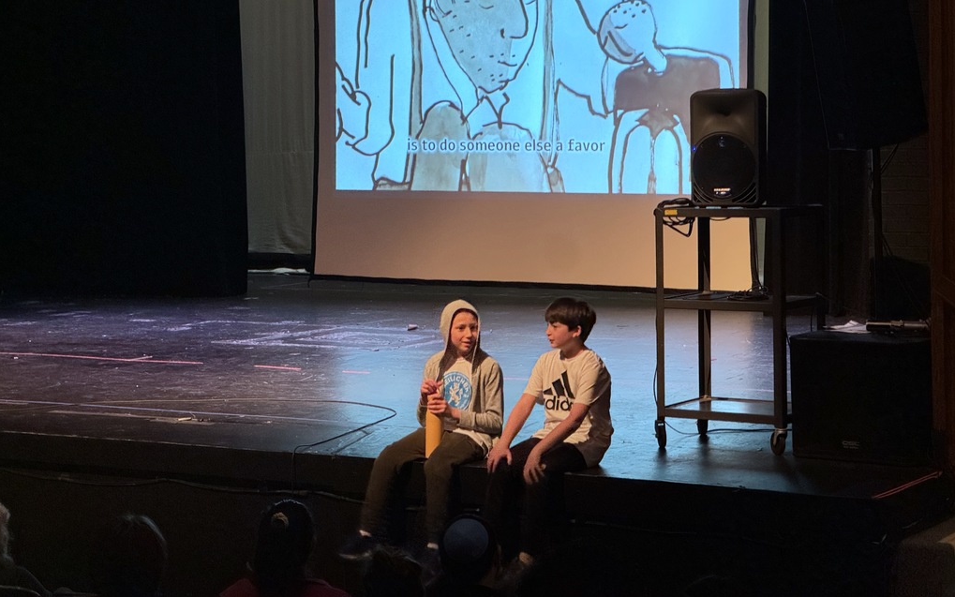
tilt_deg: -3.1
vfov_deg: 15.9
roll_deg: +1.4
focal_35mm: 82
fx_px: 2134
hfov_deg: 25.2
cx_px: 477
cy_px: 240
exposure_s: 1/40
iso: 1000
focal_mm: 9
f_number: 2.8
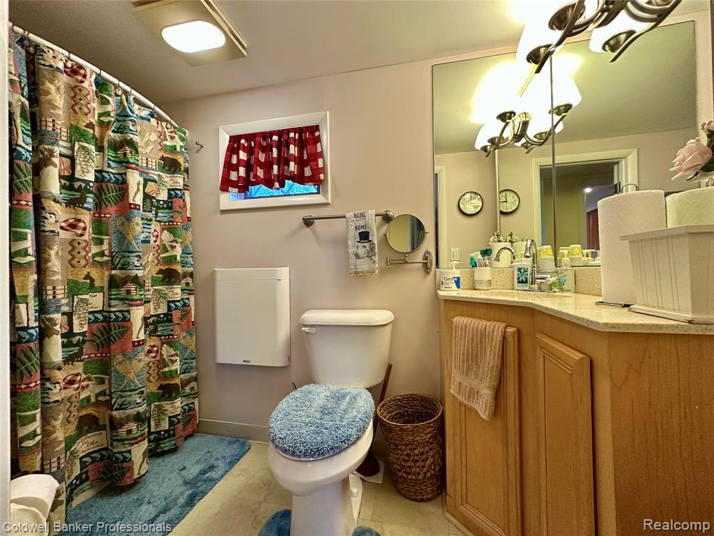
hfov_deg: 102.1
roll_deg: +1.0
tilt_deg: +0.5
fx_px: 289
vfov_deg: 85.7
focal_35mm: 14
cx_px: 357
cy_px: 268
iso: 250
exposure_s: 1/120
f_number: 2.2
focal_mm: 2.22
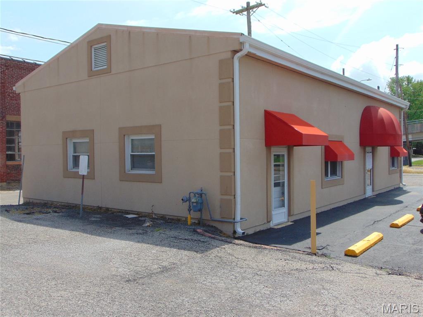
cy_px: 158
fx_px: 403
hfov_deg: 55.4
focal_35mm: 33
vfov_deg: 42.9
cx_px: 212
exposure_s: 1/250
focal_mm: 5.8
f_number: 8.2
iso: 100
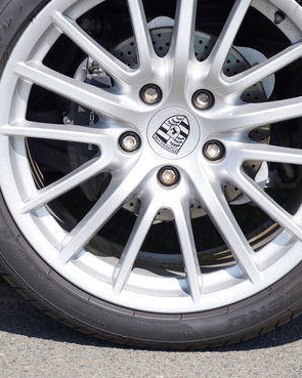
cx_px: 170
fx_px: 1375
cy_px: 135
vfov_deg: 15.6
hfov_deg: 12.5
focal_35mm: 123
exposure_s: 1/800
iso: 100
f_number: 4
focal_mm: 63
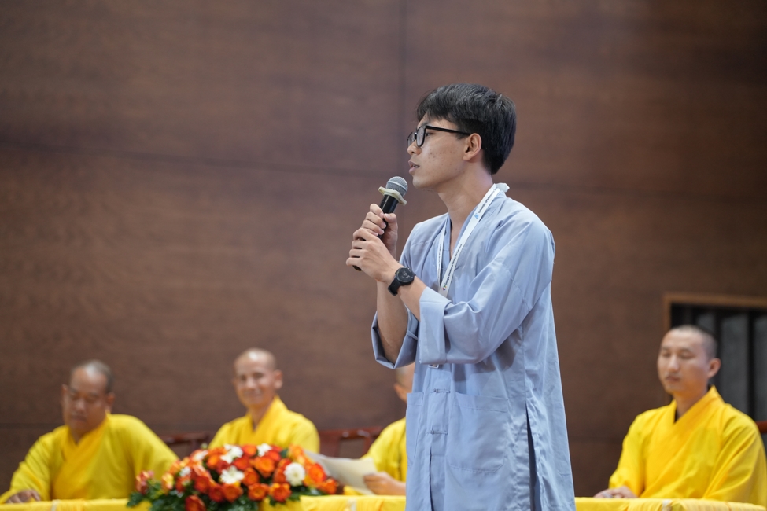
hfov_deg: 18.6
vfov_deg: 12.5
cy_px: 256
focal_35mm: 110
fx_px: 2343
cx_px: 384
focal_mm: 110
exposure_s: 1/200
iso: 2500
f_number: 2.8
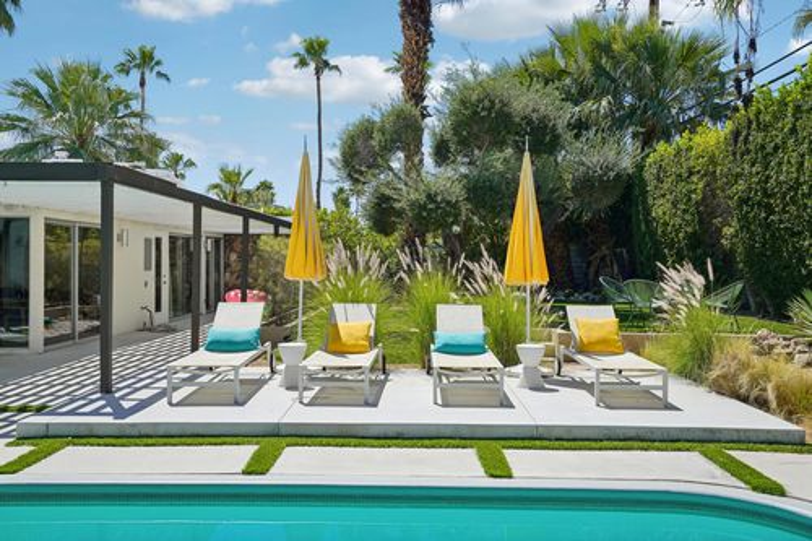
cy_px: 270
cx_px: 406
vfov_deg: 37.8
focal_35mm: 35
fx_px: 789
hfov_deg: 54.5
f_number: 8
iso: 100
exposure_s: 1/400
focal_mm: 35
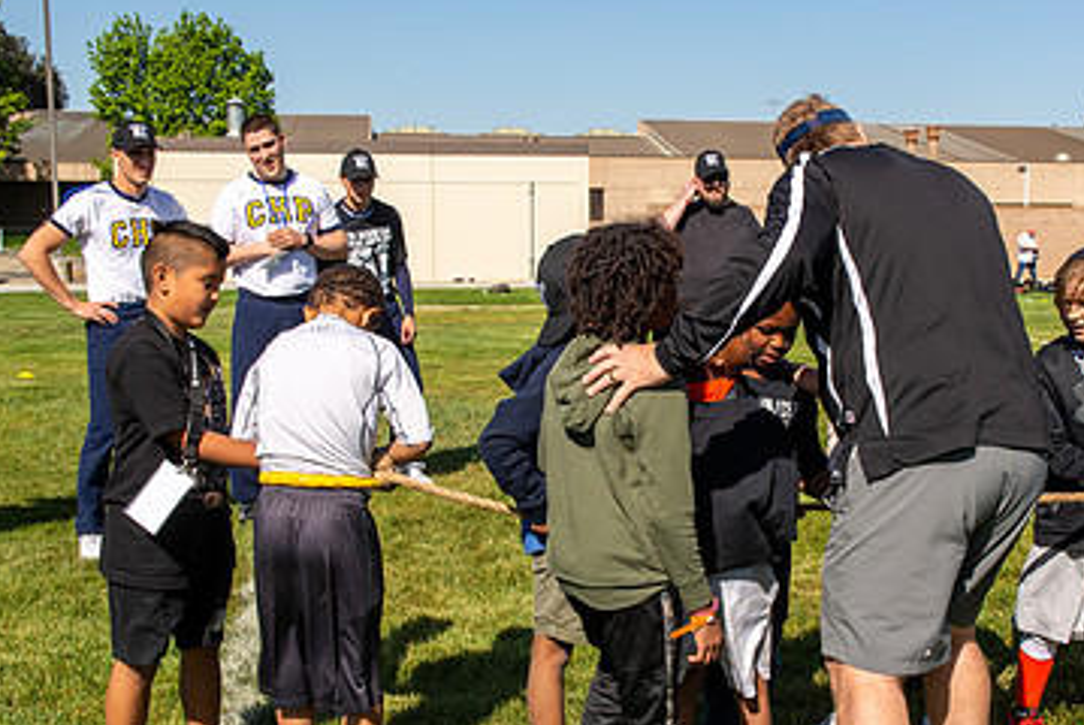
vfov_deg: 28.6
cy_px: 427
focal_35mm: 47
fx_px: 1416
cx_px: 643
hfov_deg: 41.7
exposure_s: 1/160
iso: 100
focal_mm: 29
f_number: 11
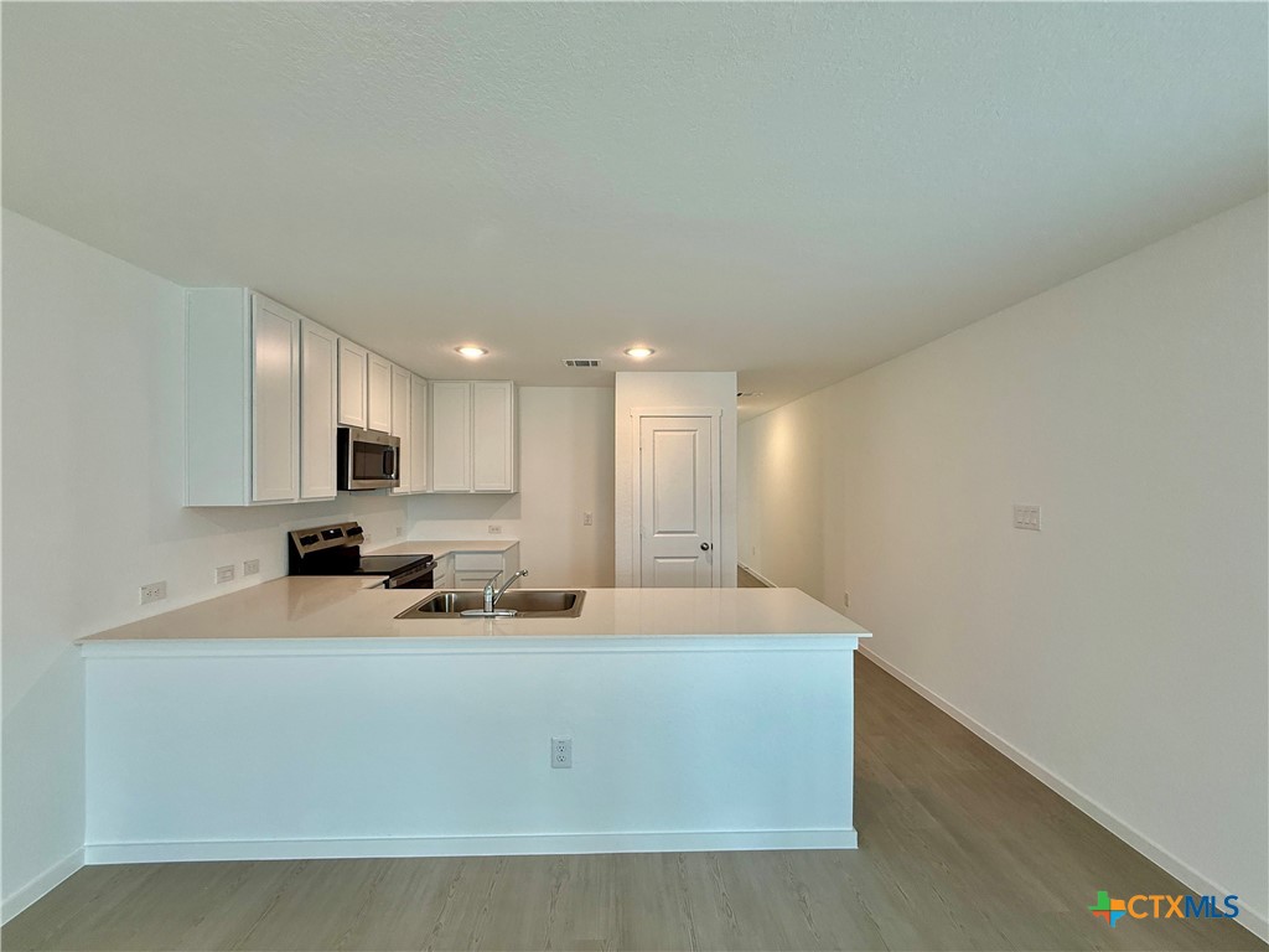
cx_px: 634
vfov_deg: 85.7
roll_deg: +0.1
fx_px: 513
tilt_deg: +1.6
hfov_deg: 102.1
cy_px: 476
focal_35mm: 14
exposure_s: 1/120
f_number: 2.2
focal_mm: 2.22
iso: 160
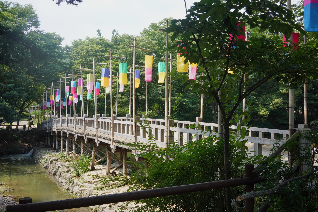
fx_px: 309
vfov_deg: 37.9
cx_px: 159
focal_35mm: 35
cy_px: 106
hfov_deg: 54.4
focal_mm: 35
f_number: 14
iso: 800
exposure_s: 1/200
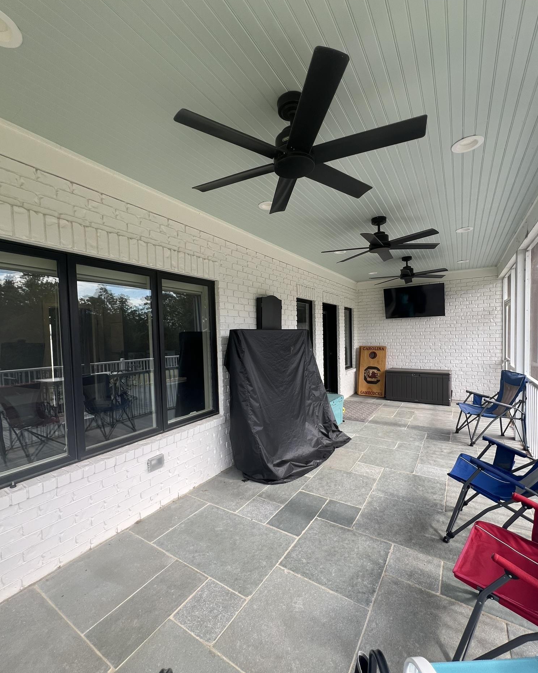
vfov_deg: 100.7
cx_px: 272
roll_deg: +1.8
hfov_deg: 88.0
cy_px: 349
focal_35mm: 14
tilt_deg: -2.1
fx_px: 279
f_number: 1.8
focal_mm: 1.57
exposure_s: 1/152
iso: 32
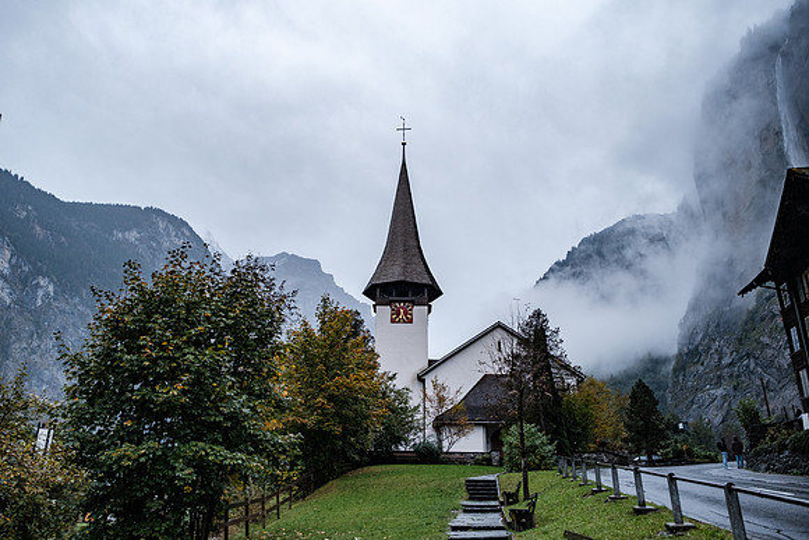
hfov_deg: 67.4
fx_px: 607
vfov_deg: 48.0
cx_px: 404
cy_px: 270
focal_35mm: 27
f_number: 2.8
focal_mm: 18.2
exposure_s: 1/125
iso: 320
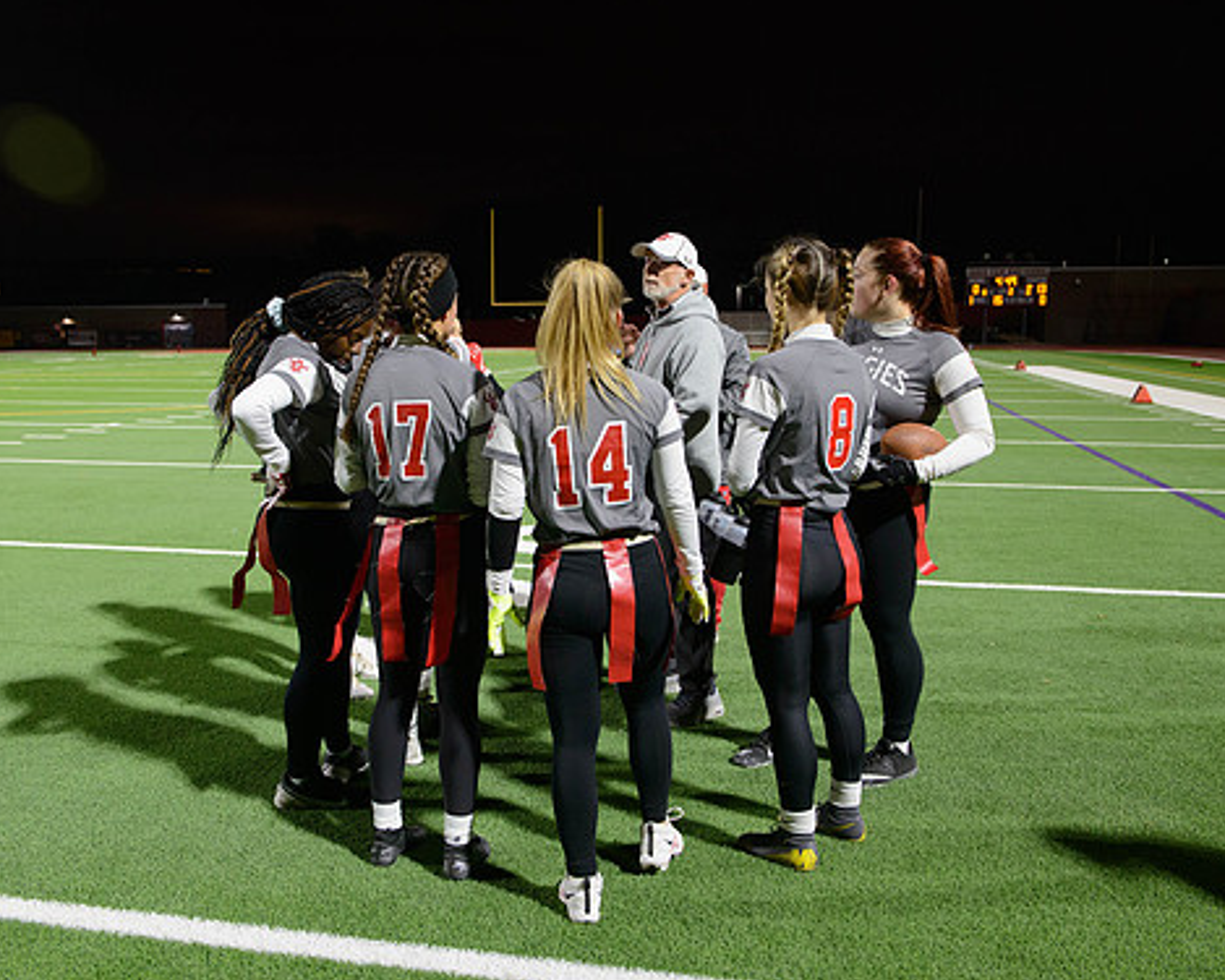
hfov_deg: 50.2
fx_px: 1305
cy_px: 490
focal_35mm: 36
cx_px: 549
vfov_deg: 41.1
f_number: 3.5
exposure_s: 1/100
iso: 1800
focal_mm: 31
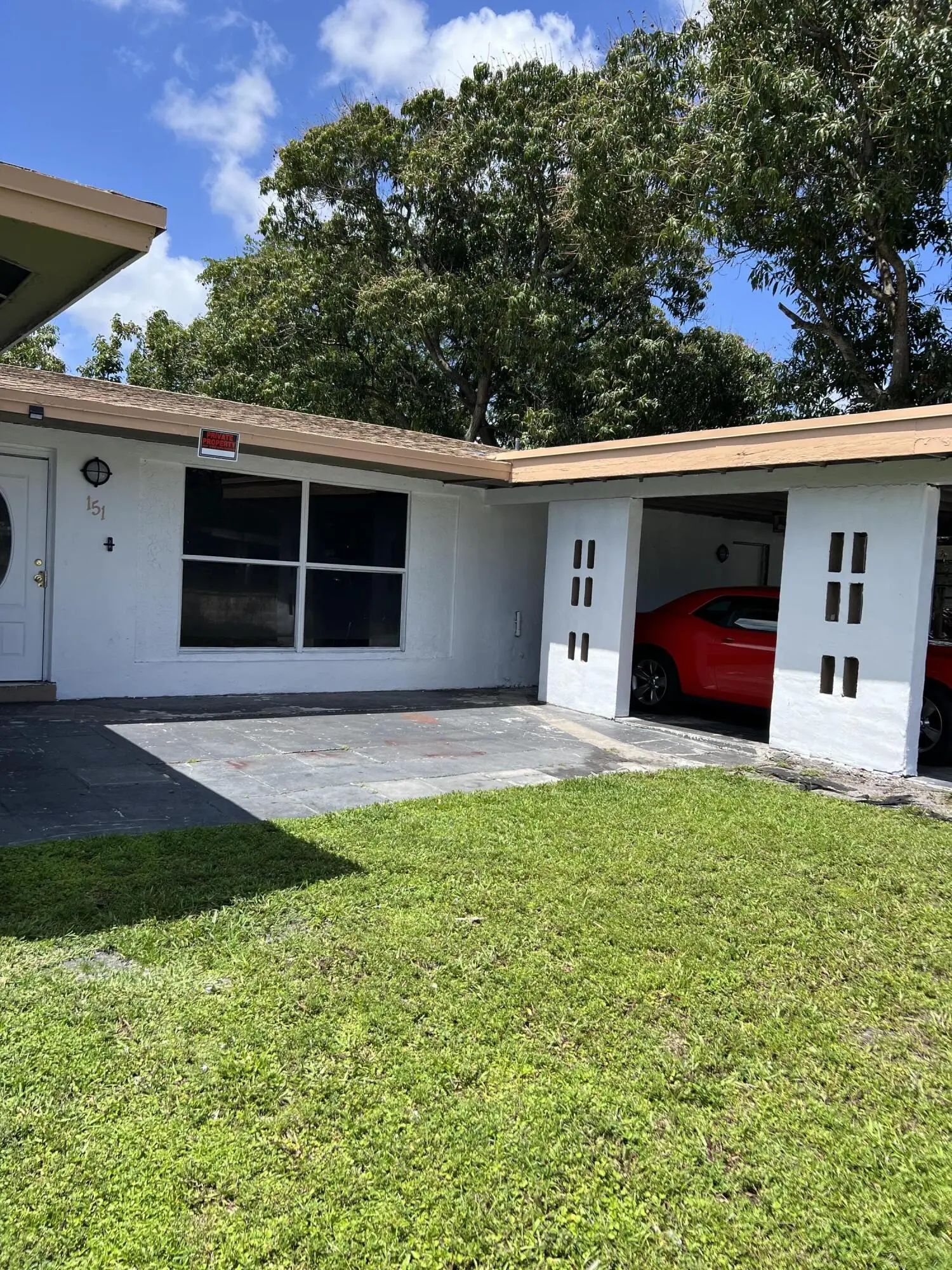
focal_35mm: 26
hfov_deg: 53.1
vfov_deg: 67.3
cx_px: 476
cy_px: 635
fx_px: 953
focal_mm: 5.7
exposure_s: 1/2841
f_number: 1.5
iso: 50
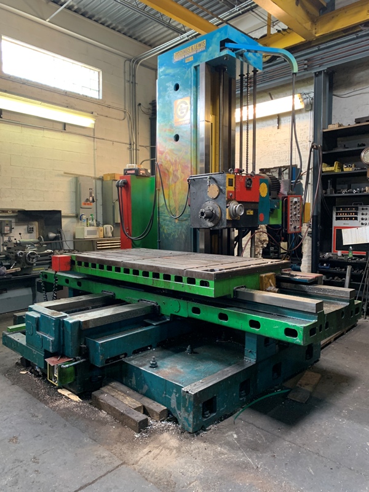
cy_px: 246
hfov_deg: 53.1
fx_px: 370
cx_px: 184
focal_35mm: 26
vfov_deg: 67.3
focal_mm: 4.25
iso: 250
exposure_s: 1/60
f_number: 1.8
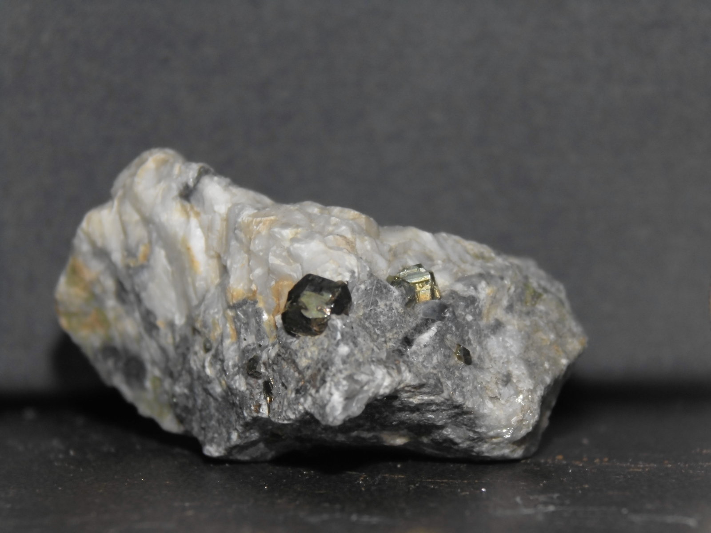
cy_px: 266
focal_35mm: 323
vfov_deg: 4.6
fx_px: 6634
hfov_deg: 6.1
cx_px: 356
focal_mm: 59.5
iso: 100
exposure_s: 1/160
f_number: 5.8
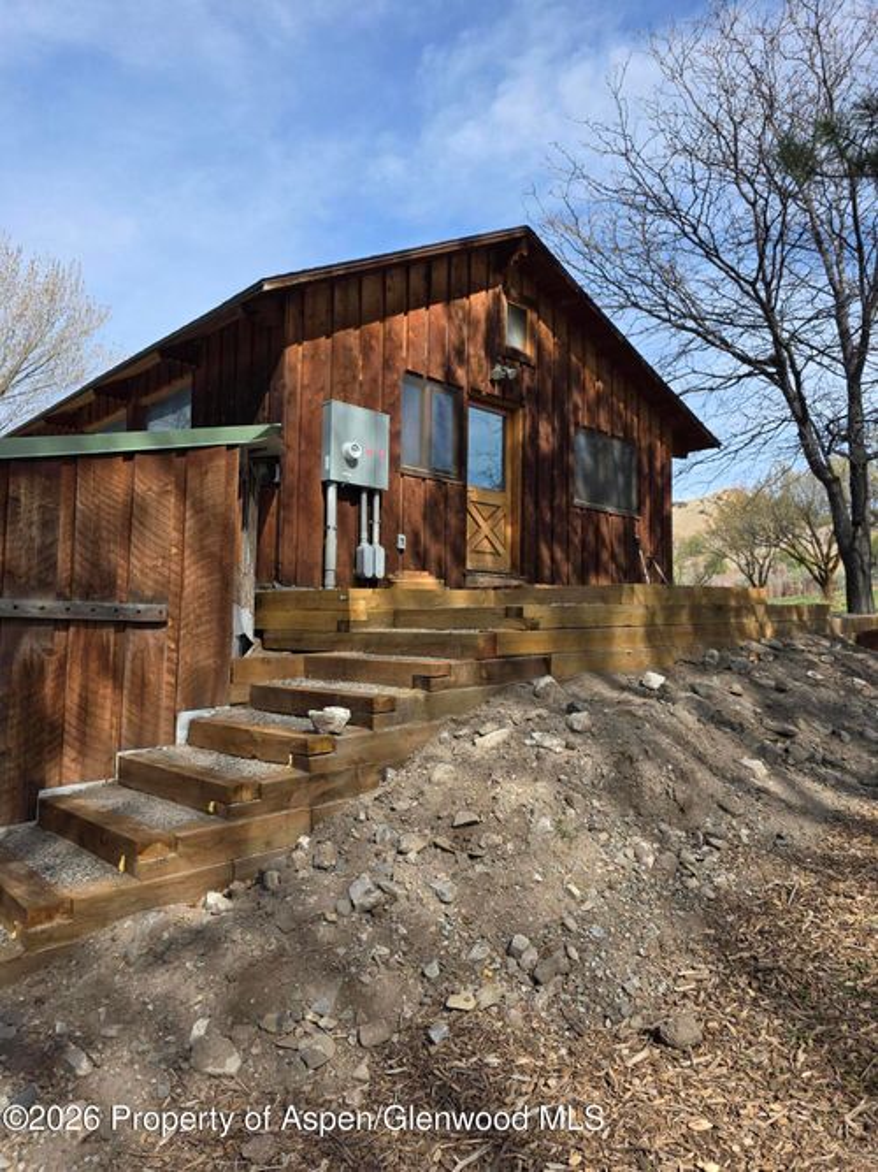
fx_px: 778
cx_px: 439
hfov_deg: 58.9
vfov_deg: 73.9
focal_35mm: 23
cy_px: 586
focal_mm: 6.3
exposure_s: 1/3084
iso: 80
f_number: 1.7
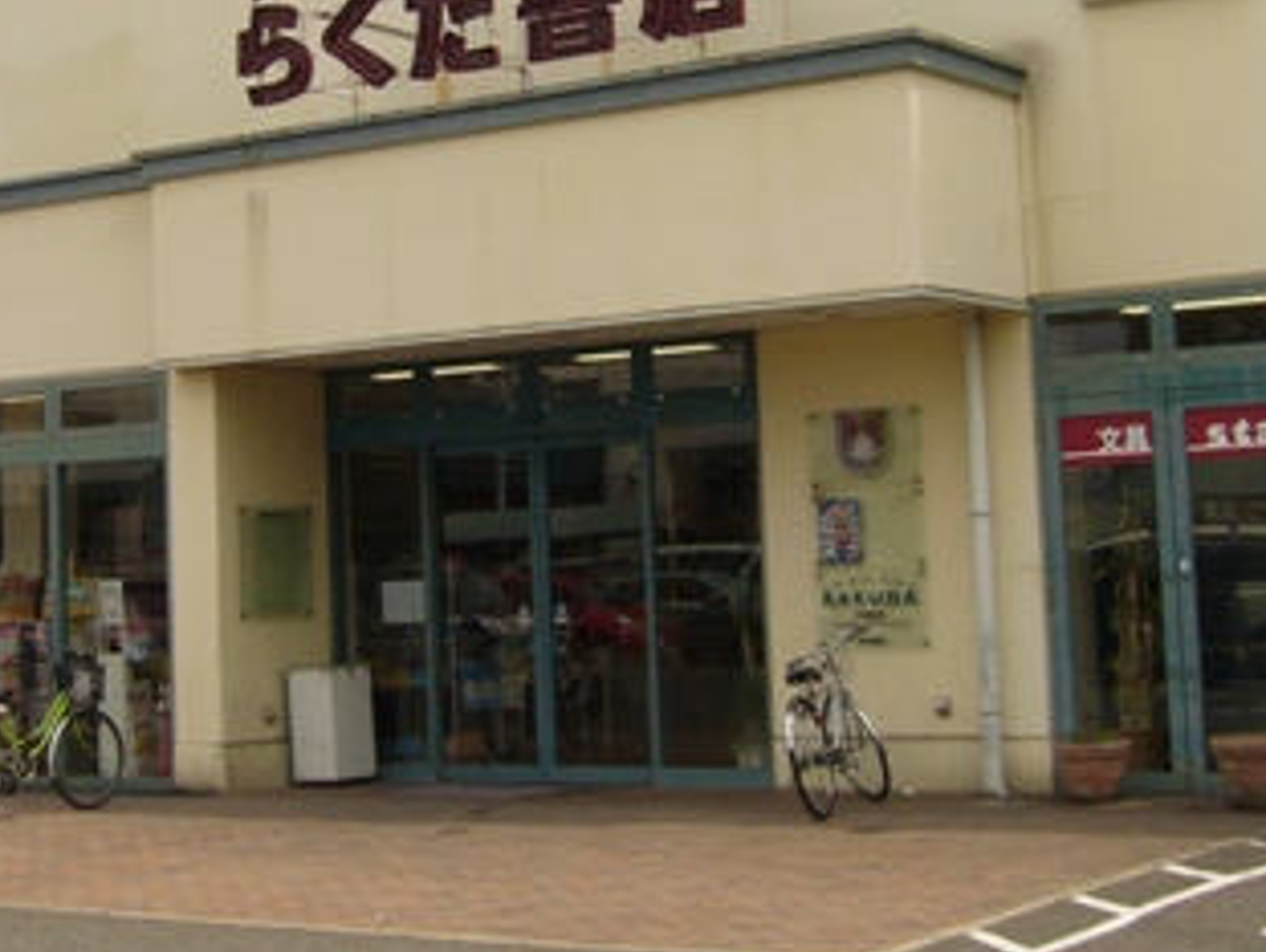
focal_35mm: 74
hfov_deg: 26.2
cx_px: 468
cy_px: 191
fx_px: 2710
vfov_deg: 19.7
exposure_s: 1/500
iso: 80
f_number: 5.7
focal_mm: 6
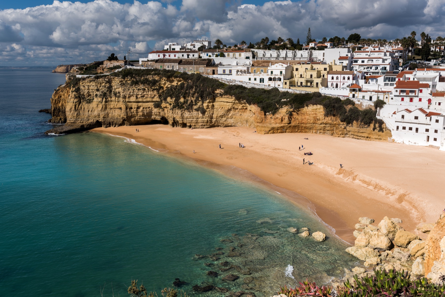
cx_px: 222
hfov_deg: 54.4
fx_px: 433
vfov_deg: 37.9
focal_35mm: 35
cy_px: 148
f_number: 9
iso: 100
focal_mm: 35
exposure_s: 1/320
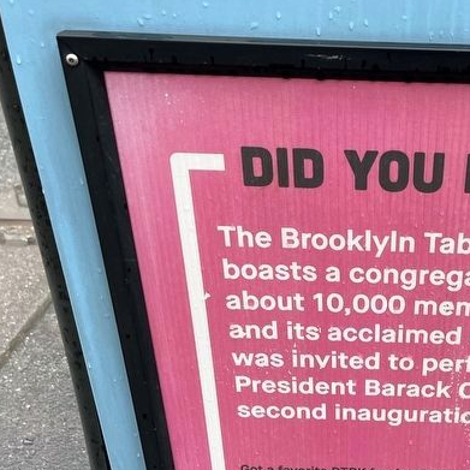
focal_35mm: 47
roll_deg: -0.5
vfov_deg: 35.8
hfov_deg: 34.7
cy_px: 298
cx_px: 387
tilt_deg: -29.0
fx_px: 722
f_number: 1.6
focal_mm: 5.1
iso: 40
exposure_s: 1/122
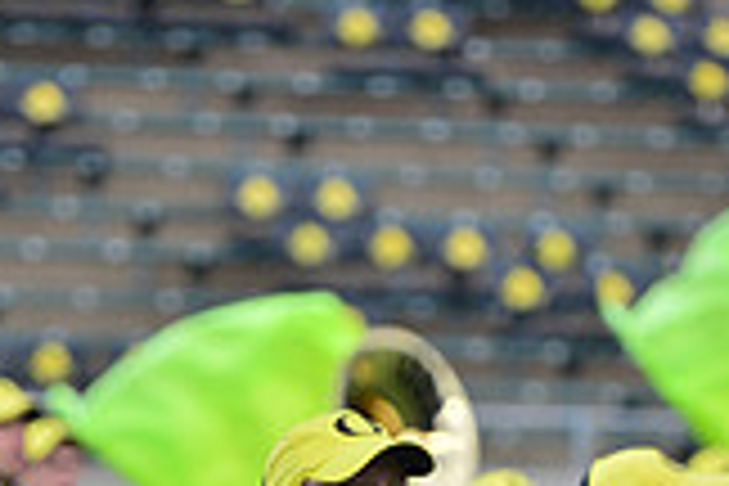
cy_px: 1004
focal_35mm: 721
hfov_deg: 2.9
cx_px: 317
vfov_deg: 1.9
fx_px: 14599
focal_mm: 260
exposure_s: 1/800
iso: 640
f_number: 5.6
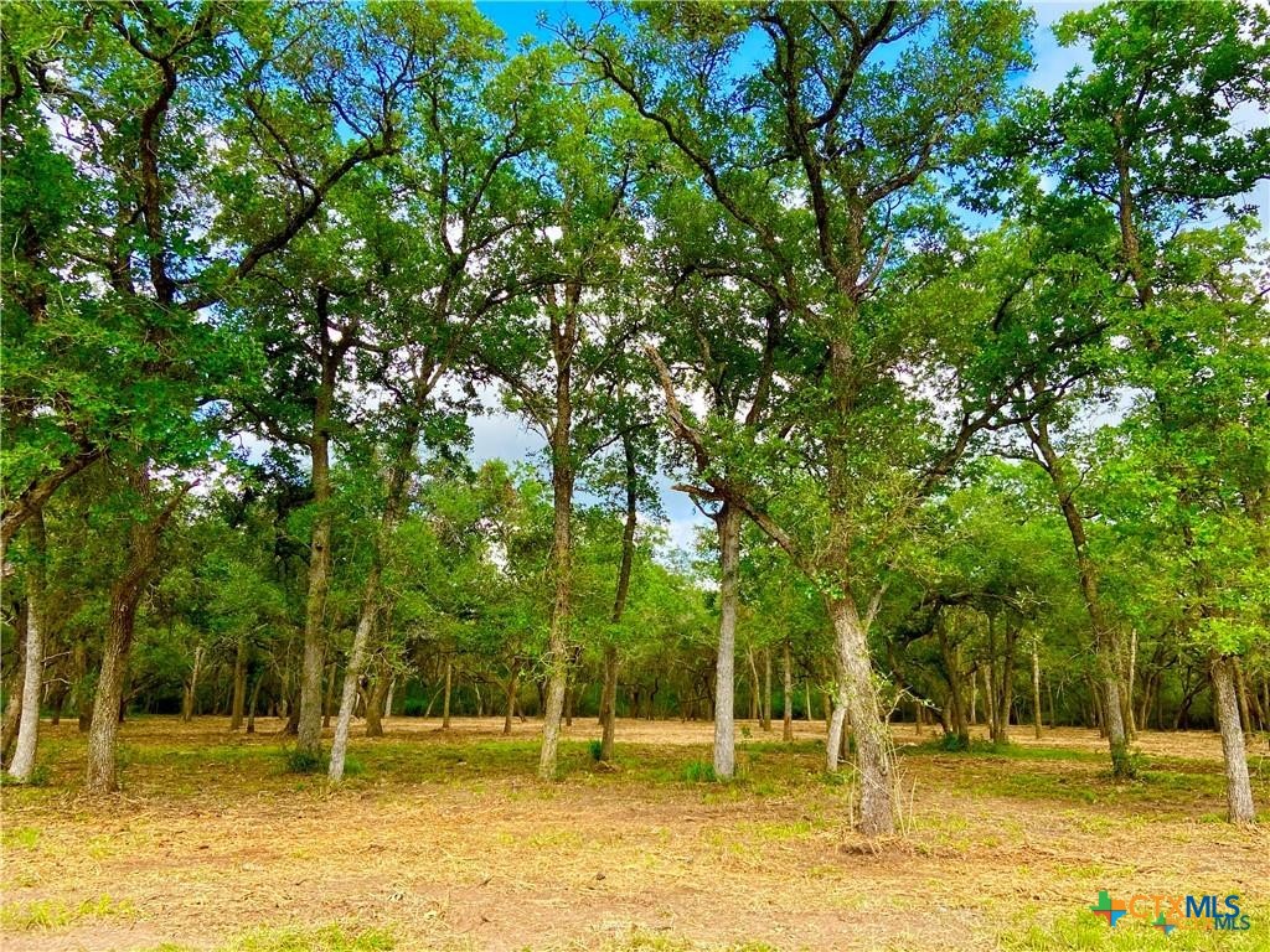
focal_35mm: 26
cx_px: 635
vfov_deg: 53.1
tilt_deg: +12.1
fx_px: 954
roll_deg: -0.4
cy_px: 476
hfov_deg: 67.3
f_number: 1.8
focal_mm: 4.25
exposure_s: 1/747
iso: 32
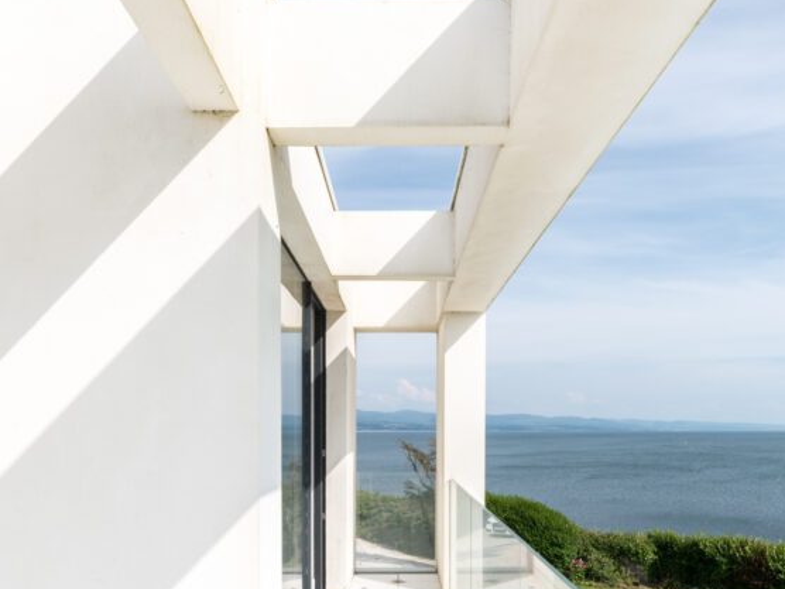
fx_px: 612
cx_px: 395
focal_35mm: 27
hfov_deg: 65.3
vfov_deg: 50.0
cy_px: 415
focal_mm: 15
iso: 100
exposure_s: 1/125
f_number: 16
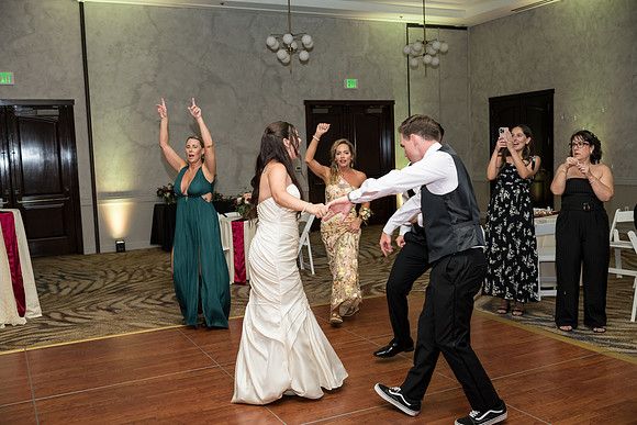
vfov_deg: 37.9
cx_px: 318
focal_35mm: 35
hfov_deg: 54.4
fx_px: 619
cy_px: 212
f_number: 4
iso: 1600
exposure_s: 1/320
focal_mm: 35
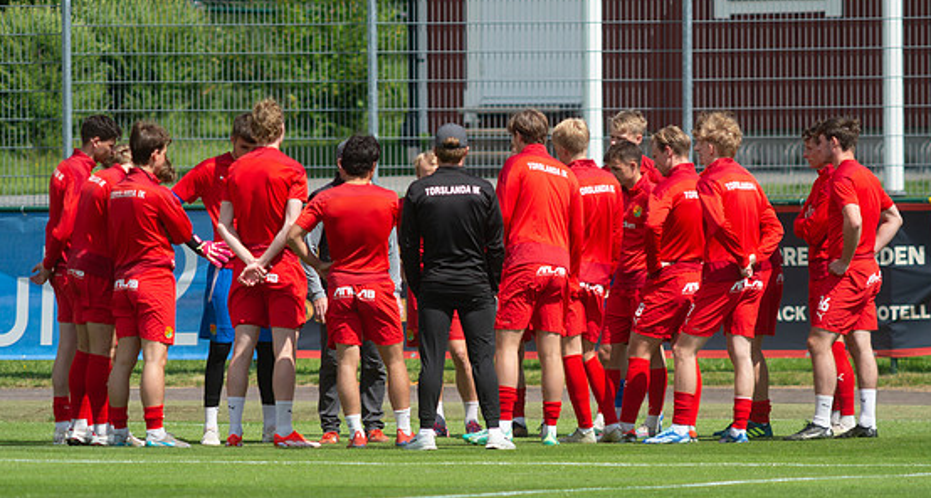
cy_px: 281
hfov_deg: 3.4
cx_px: 434
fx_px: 15491
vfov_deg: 1.8
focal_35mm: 635
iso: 125
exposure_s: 1/1250
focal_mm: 420
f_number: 4
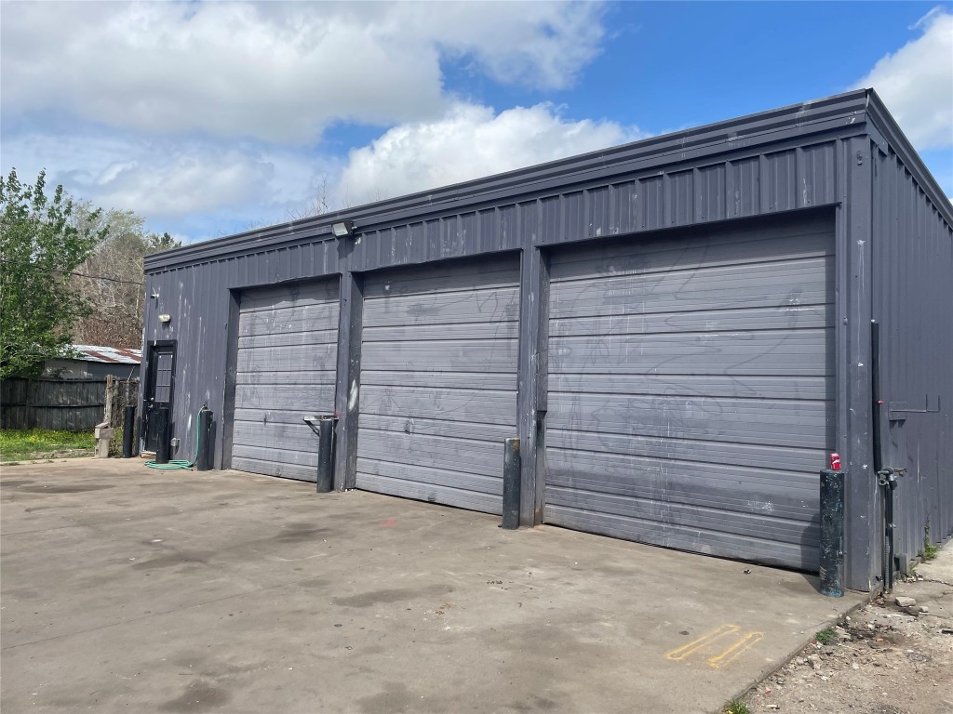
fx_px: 716
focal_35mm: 26
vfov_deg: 53.1
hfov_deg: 67.3
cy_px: 357
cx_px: 476
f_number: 1.6
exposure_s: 1/4464
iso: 32
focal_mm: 4.2
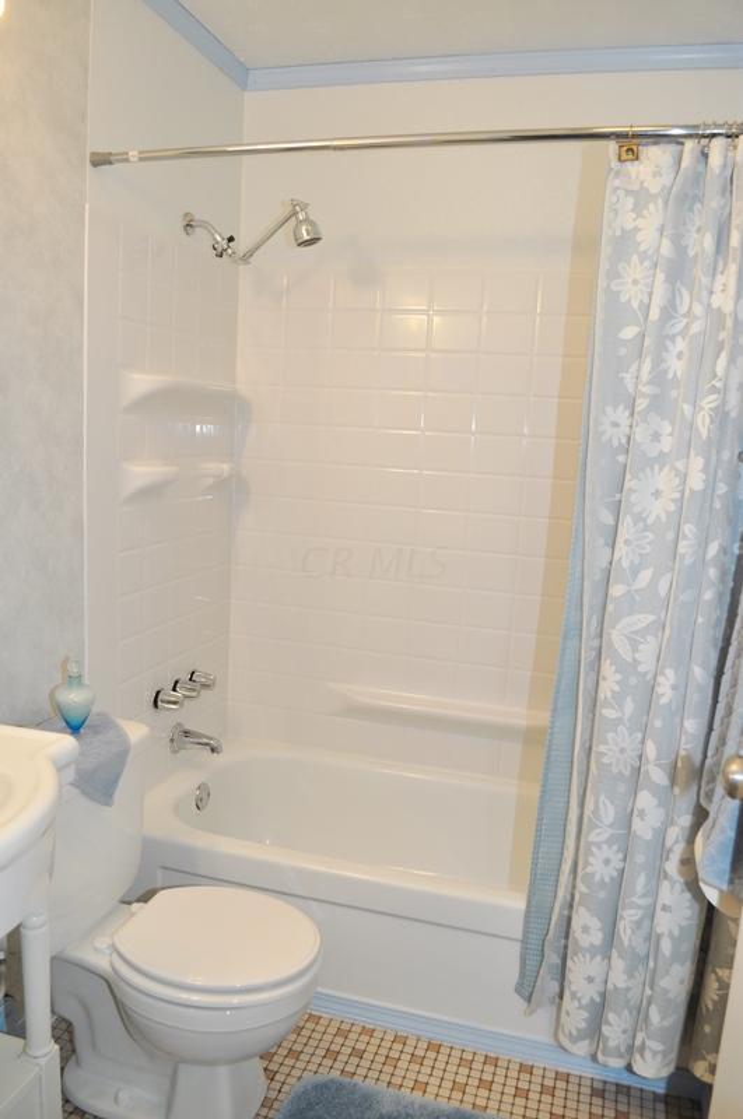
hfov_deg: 47.8
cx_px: 372
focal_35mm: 27
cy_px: 560
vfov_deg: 67.5
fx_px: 838
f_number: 4.5
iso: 400
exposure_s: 1/80
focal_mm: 18
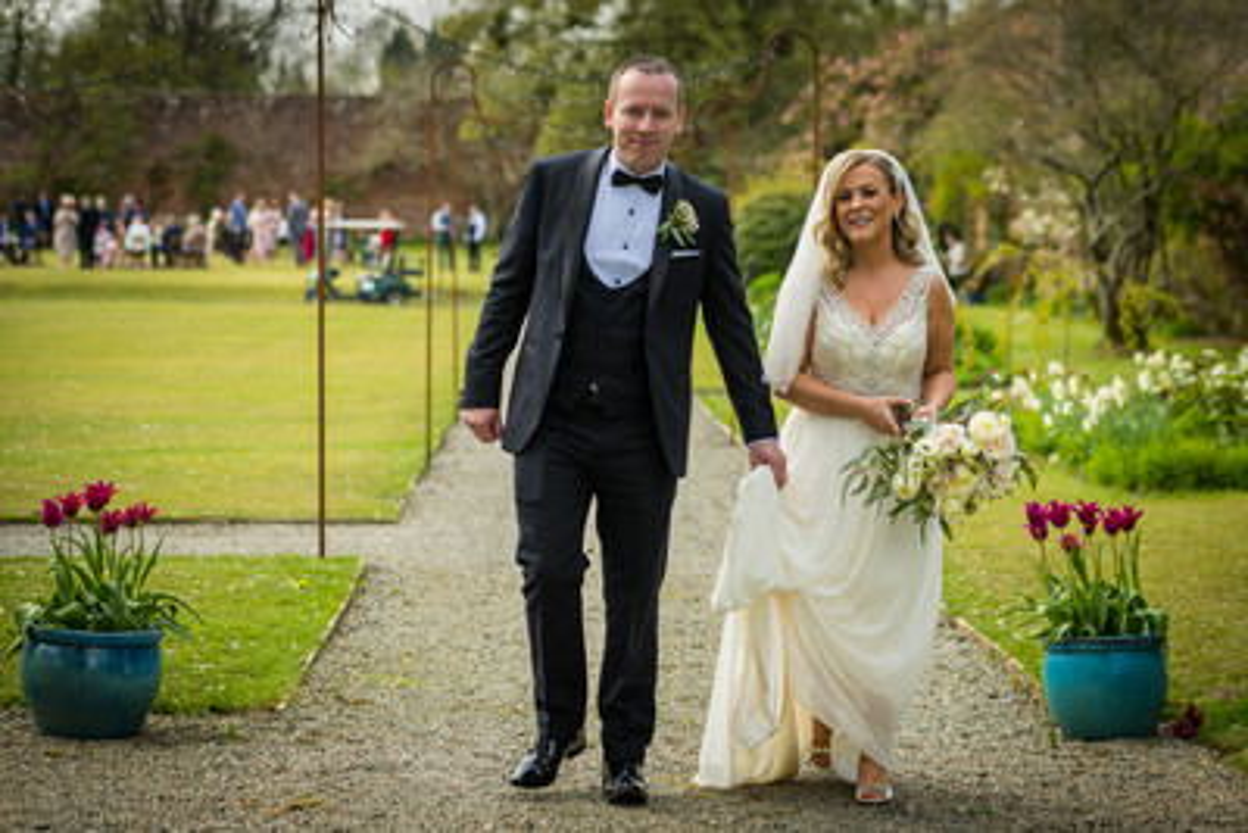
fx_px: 2906
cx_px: 703
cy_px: 448
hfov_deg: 24.2
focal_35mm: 84
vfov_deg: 16.3
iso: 100
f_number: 2.8
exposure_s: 1/500
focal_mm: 70
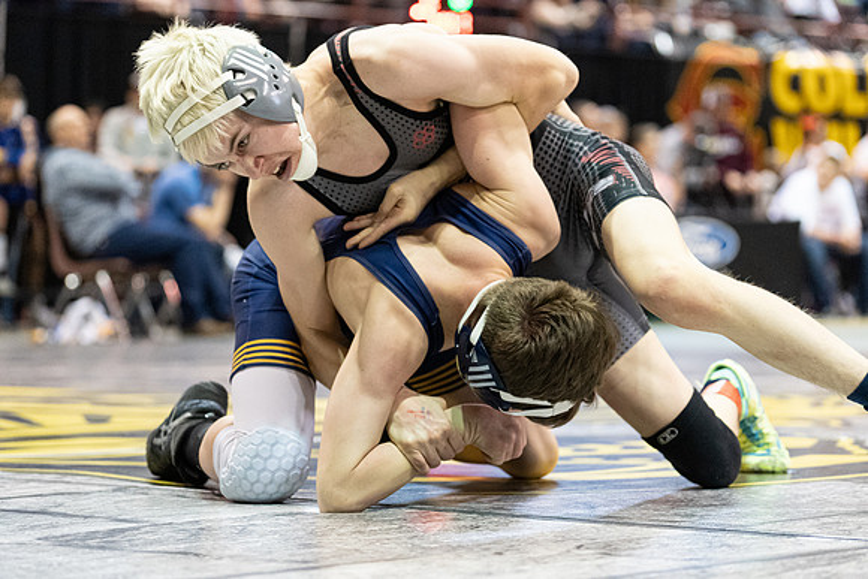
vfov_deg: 10.9
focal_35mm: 126
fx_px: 3039
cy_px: 290
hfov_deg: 16.3
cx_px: 434
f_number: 4
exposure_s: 1/500
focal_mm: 126
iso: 12800
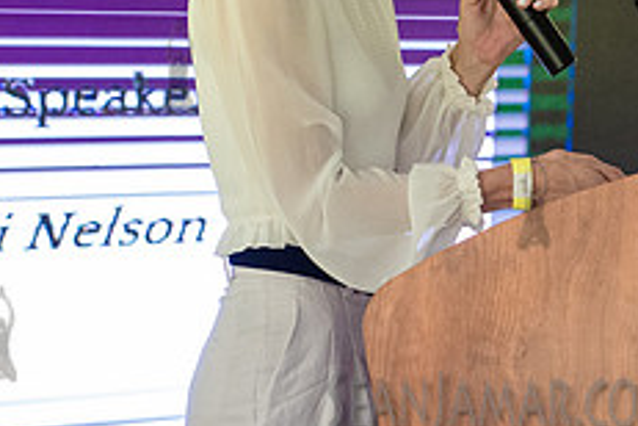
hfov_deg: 10.6
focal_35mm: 194
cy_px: 38
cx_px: 356
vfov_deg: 7.1
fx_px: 3438
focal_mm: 62
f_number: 4
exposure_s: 1/1250
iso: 2500
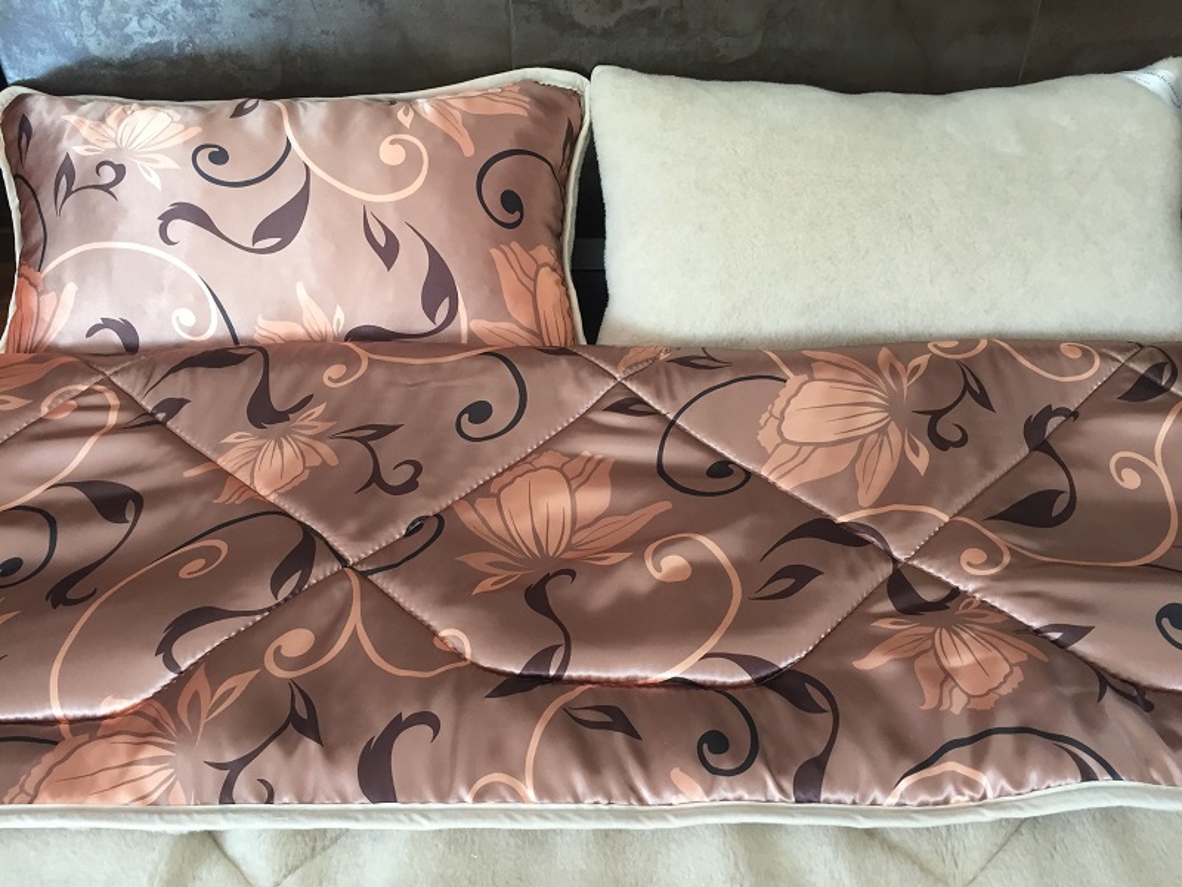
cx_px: 591
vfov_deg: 48.2
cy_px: 444
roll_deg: +1.8
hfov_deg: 61.7
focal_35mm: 29
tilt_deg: -40.3
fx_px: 990
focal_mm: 4.15
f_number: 2.2
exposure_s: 1/33
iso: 100
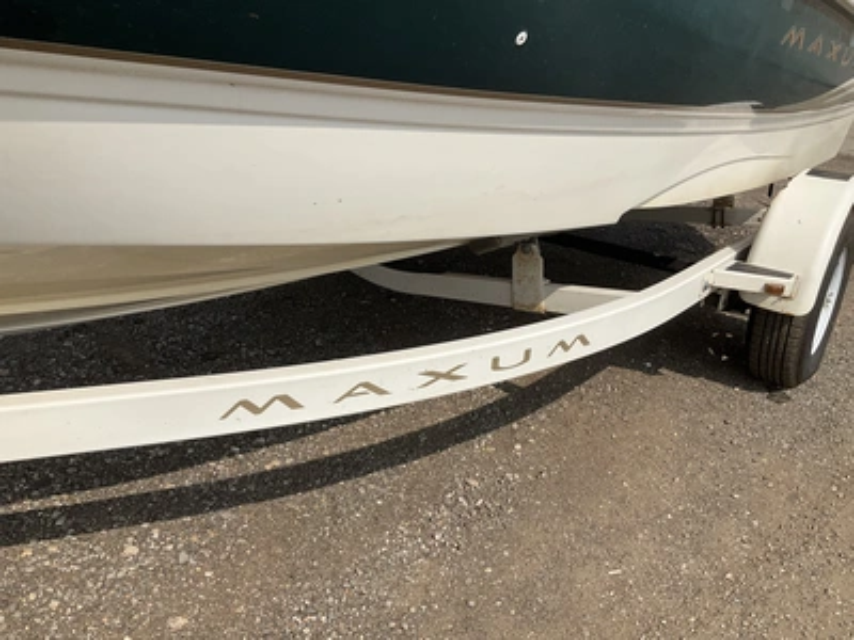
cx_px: 427
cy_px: 320
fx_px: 715
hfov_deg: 61.7
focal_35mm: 29
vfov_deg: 48.2
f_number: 1.8
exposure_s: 1/2959
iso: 25
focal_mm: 3
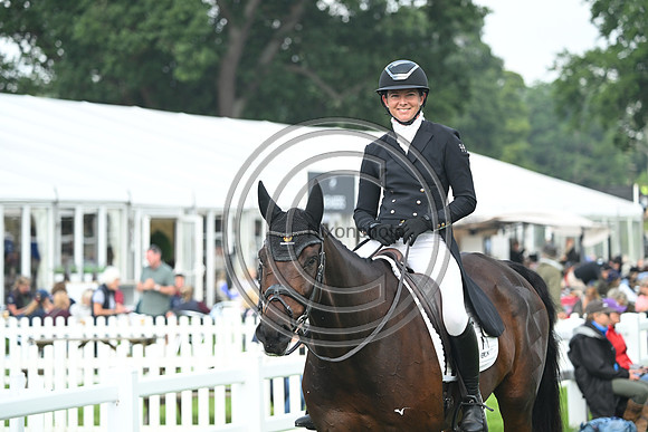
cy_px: 216
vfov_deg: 8.6
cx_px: 324
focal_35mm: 160
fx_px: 2881
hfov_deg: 12.8
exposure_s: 1/1250
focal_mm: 160
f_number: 4.8
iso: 900
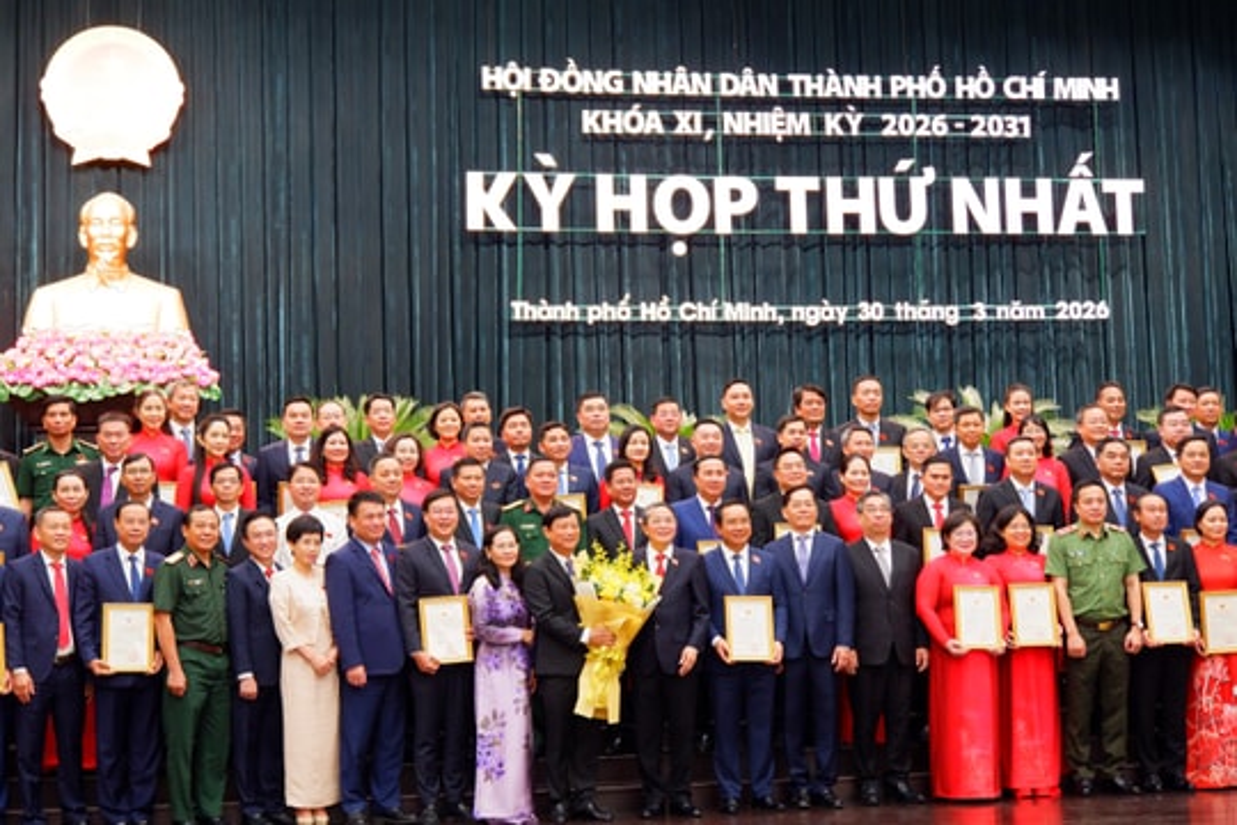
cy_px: 412
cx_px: 618
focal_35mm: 59
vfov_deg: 23.0
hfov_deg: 33.9
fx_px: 2027
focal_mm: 39.3
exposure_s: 1/58
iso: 1250
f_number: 4
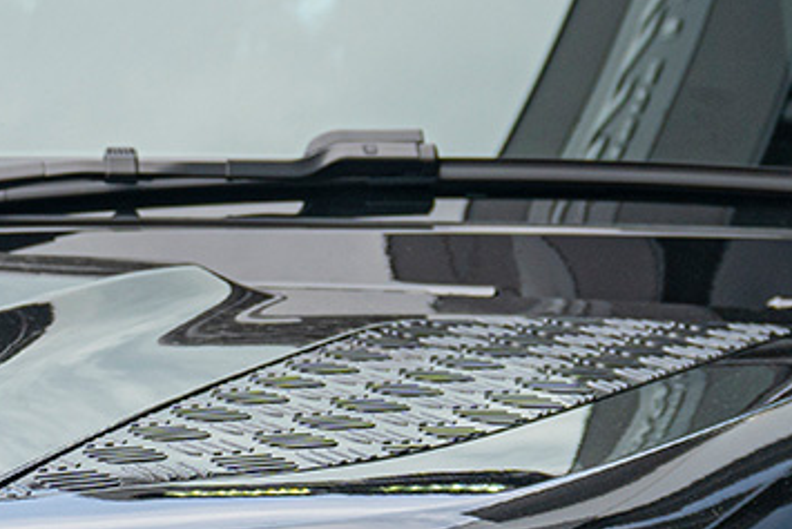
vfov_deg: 9.3
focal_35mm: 147
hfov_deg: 12.9
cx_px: -535
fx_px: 3235
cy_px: 408
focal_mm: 29
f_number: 5
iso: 100
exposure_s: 1/100
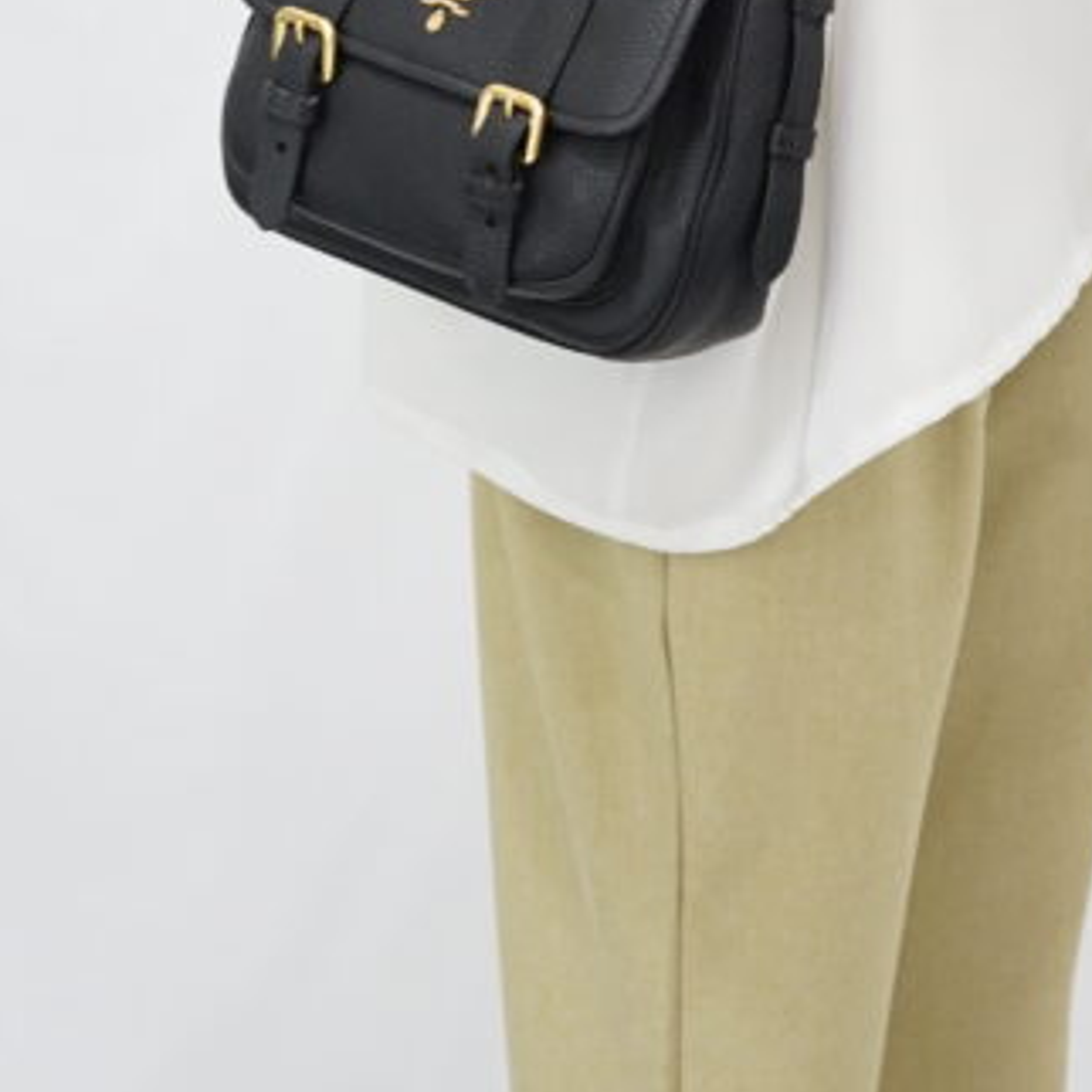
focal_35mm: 135
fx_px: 4818
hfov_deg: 12.9
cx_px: 883
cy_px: -265
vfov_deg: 12.6
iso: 640
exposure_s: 1/8
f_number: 6.3
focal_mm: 50
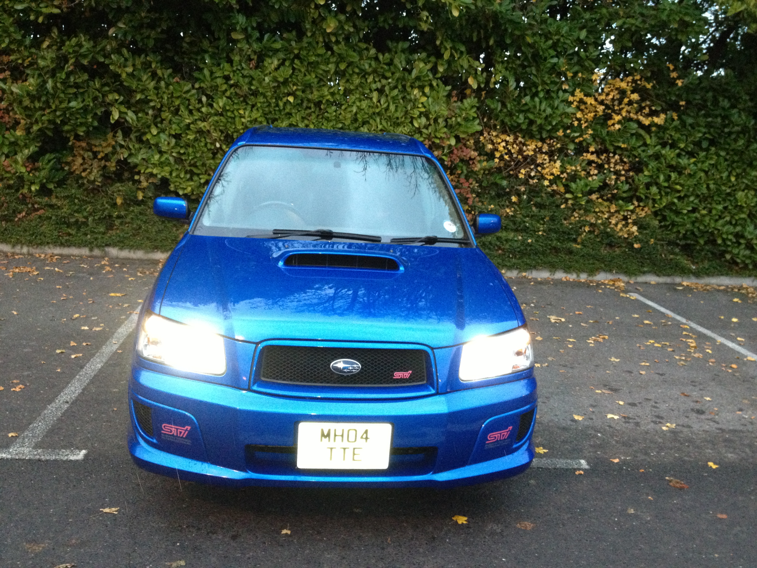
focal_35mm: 35
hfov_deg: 52.6
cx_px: 378
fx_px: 765
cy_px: 284
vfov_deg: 40.7
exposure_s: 1/20
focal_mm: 4.28
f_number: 2.4
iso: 400
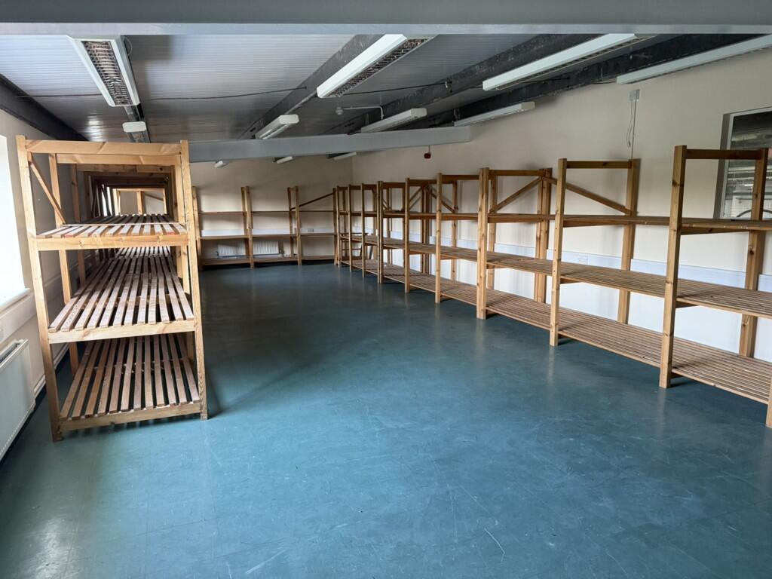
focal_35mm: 24
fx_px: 535
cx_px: 386
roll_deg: +1.6
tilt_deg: -8.8
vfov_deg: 56.8
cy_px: 290
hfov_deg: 71.6
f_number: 1.78
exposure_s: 1/82
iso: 200
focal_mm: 6.76
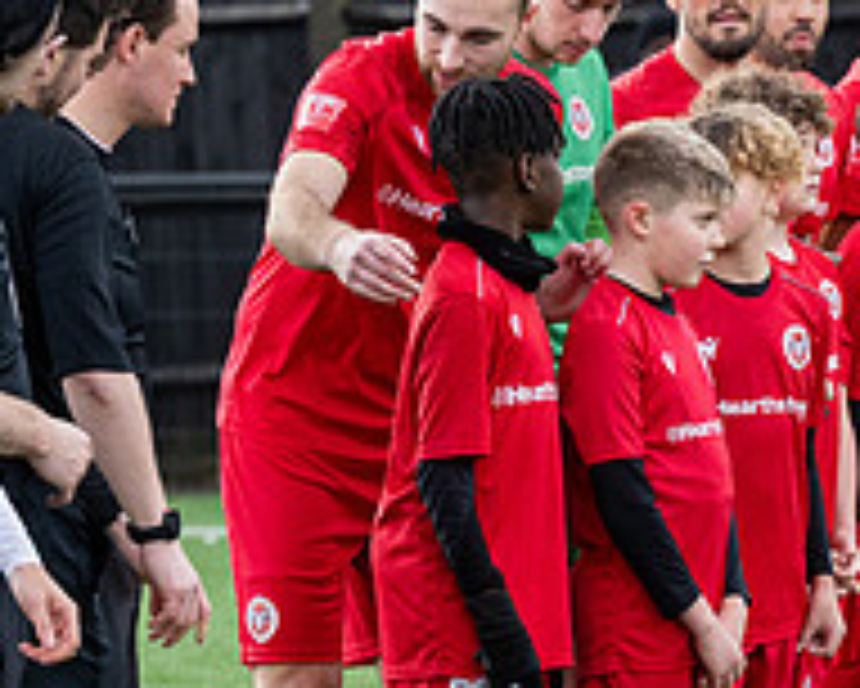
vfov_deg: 3.3
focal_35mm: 475
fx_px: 12096
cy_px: 718
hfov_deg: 4.1
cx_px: 545
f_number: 4
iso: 800
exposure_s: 1/1250
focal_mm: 135
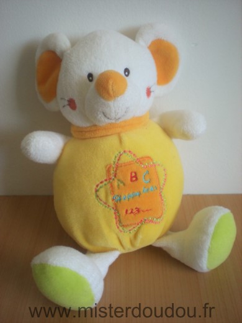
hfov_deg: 37.7
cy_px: 162
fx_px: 354
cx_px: 121
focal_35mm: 38
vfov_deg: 49.0
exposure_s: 1/62.2
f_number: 3.1
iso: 161
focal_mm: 6.3
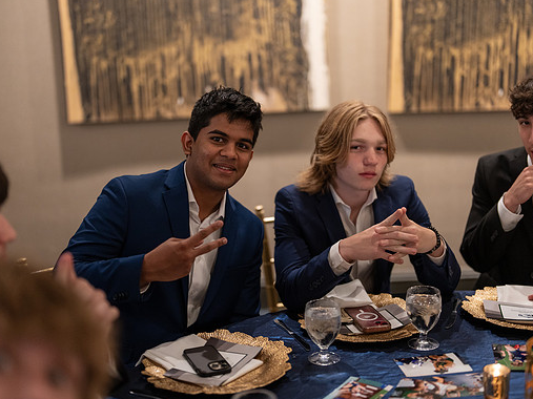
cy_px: 198
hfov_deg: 34.9
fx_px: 847
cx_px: 265
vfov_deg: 26.5
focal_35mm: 55
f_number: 1.2
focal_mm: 50
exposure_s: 1/320
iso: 1250
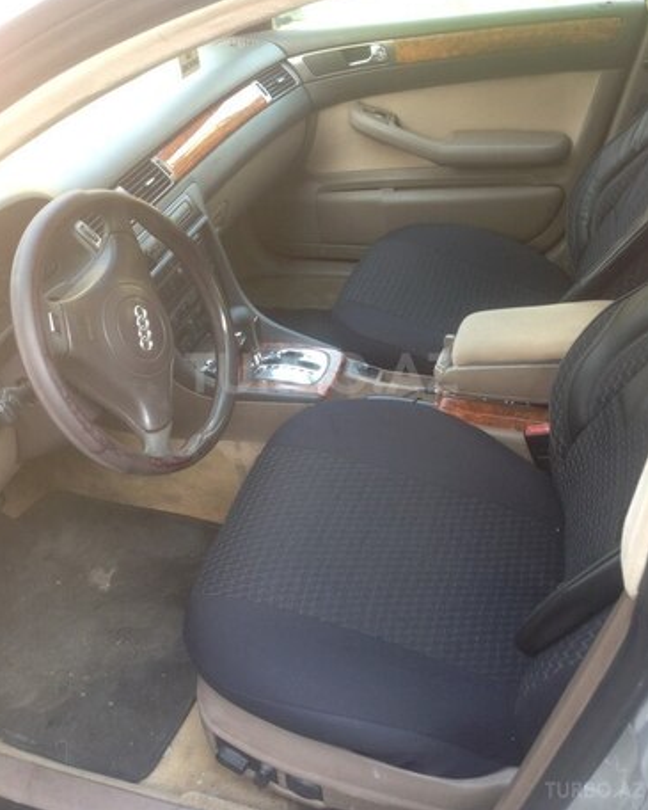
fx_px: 839
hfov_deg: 42.2
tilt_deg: -34.1
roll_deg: +4.4
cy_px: 373
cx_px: 321
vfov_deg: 51.5
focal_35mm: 35
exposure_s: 1/40
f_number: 2.4
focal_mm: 4.12
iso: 50
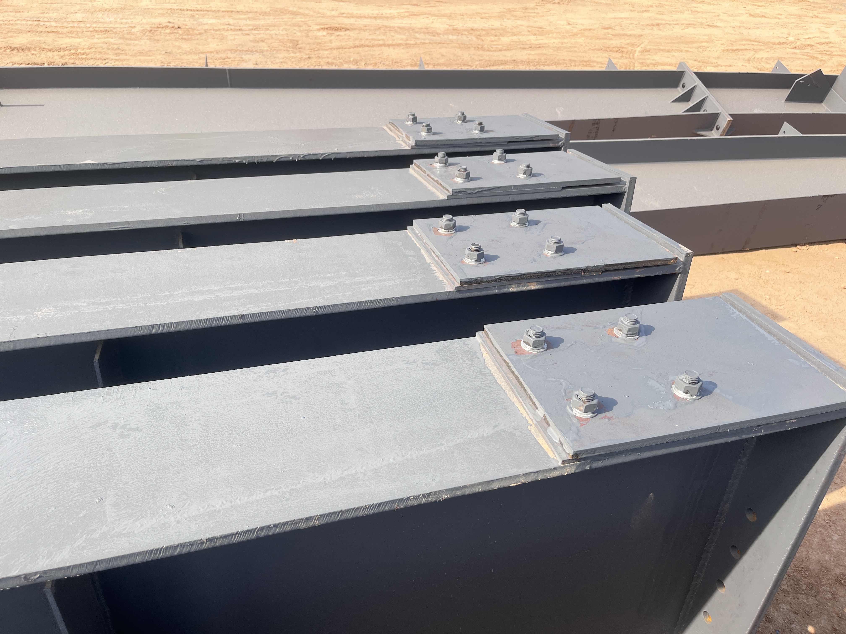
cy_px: 317
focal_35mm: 26
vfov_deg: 53.1
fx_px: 635
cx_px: 423
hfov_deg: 67.3
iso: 50
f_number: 1.6
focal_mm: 5.1
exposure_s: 1/1404
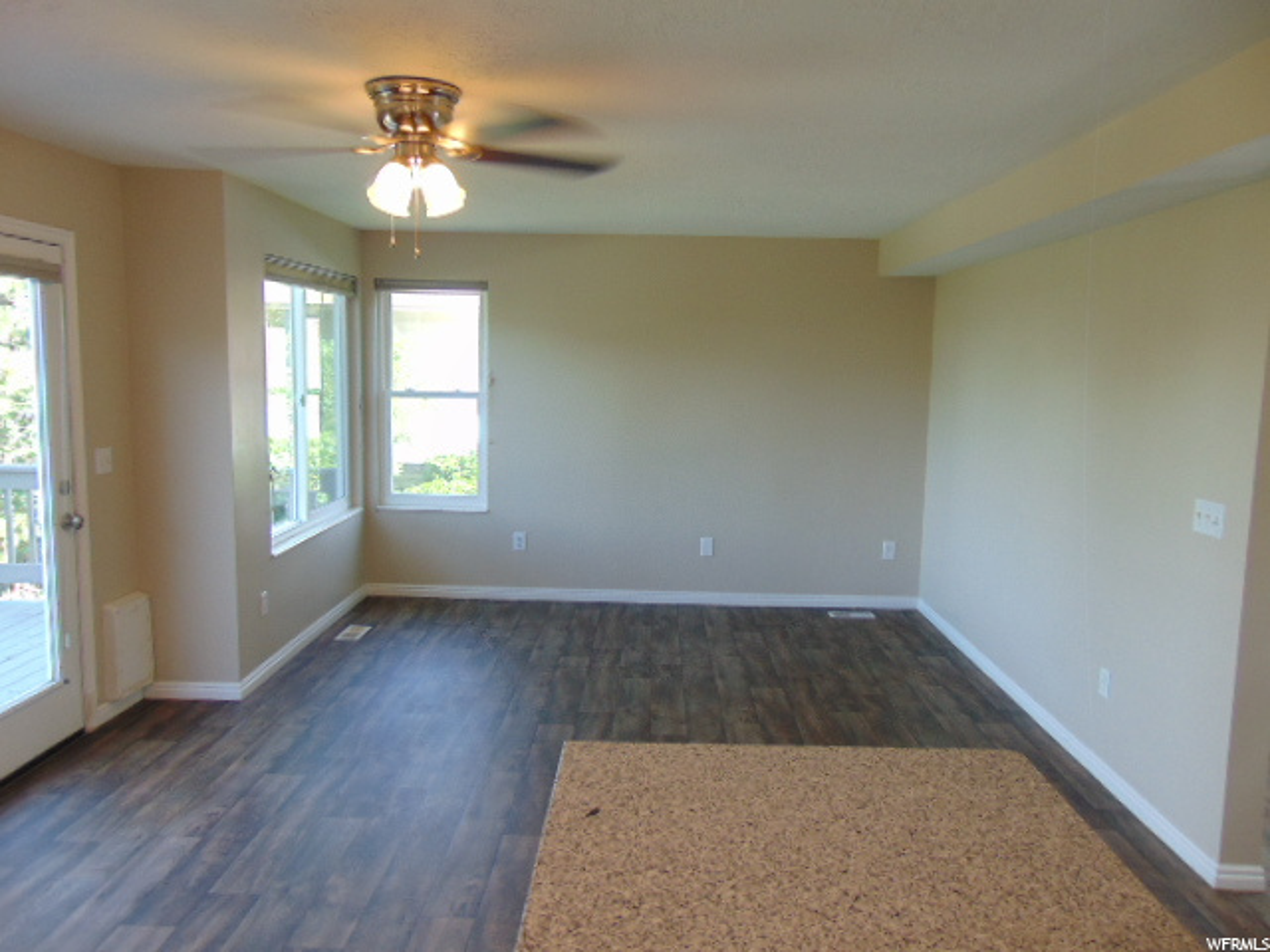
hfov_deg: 69.4
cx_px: 635
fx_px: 917
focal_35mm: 25
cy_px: 476
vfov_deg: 54.9
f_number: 3
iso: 80
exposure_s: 1/40
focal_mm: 4.5
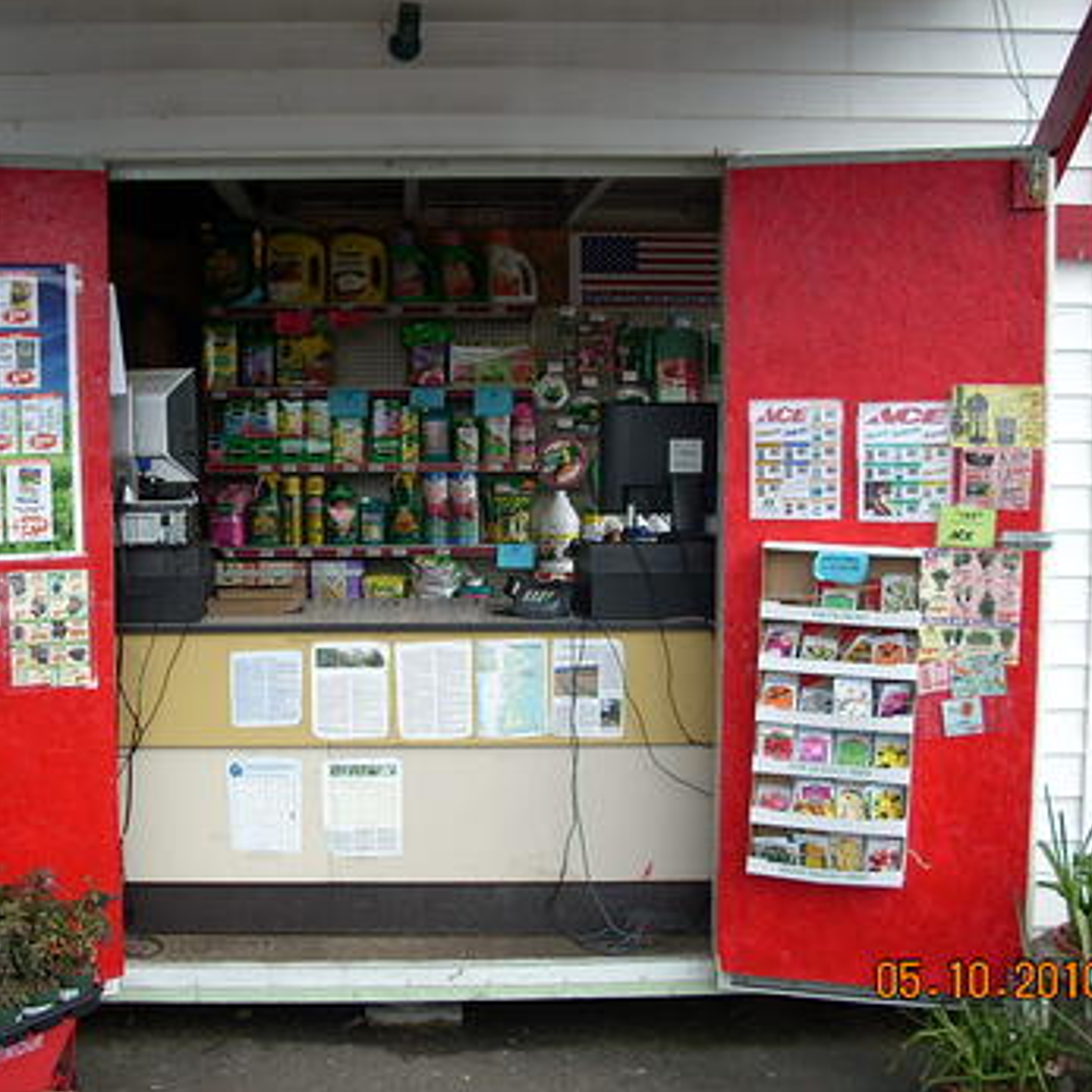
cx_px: 433
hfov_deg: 38.2
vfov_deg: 38.3
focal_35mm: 44
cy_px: 544
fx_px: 1570
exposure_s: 1/324
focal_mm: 6.2
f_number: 2.8
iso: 64
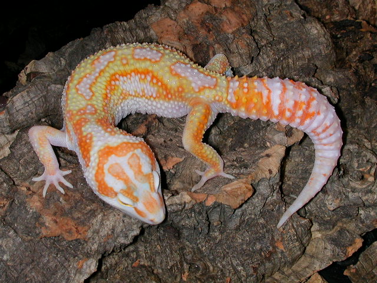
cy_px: 142
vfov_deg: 22.9
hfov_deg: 30.3
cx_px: 188
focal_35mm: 64
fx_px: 697
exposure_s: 1/59.9
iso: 100
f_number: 5.9
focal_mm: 9.7
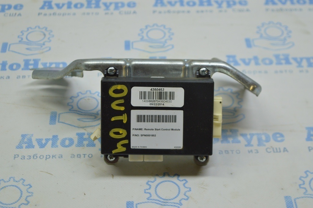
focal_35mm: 72
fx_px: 625
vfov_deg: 18.9
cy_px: 104
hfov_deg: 28.1
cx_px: 156
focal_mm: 48
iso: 400
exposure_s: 1/60
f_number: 5.3
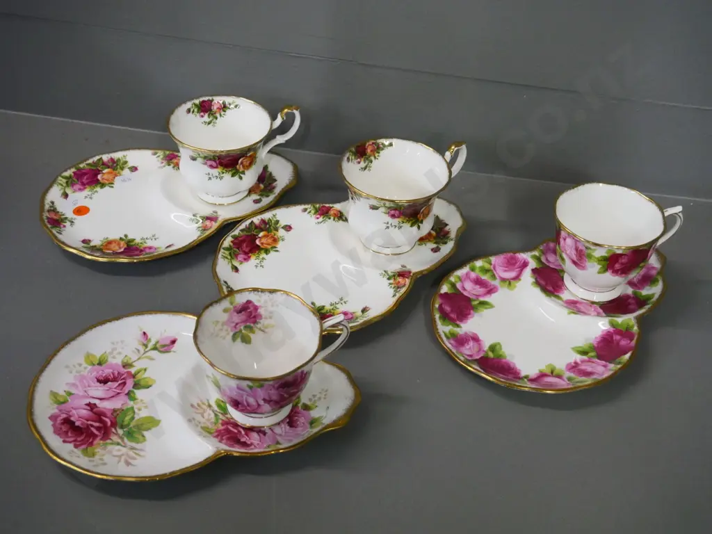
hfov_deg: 42.9
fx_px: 905
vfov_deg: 32.9
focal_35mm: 44
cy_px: 267
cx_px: 356
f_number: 5.6
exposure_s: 1/100
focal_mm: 22
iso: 3200
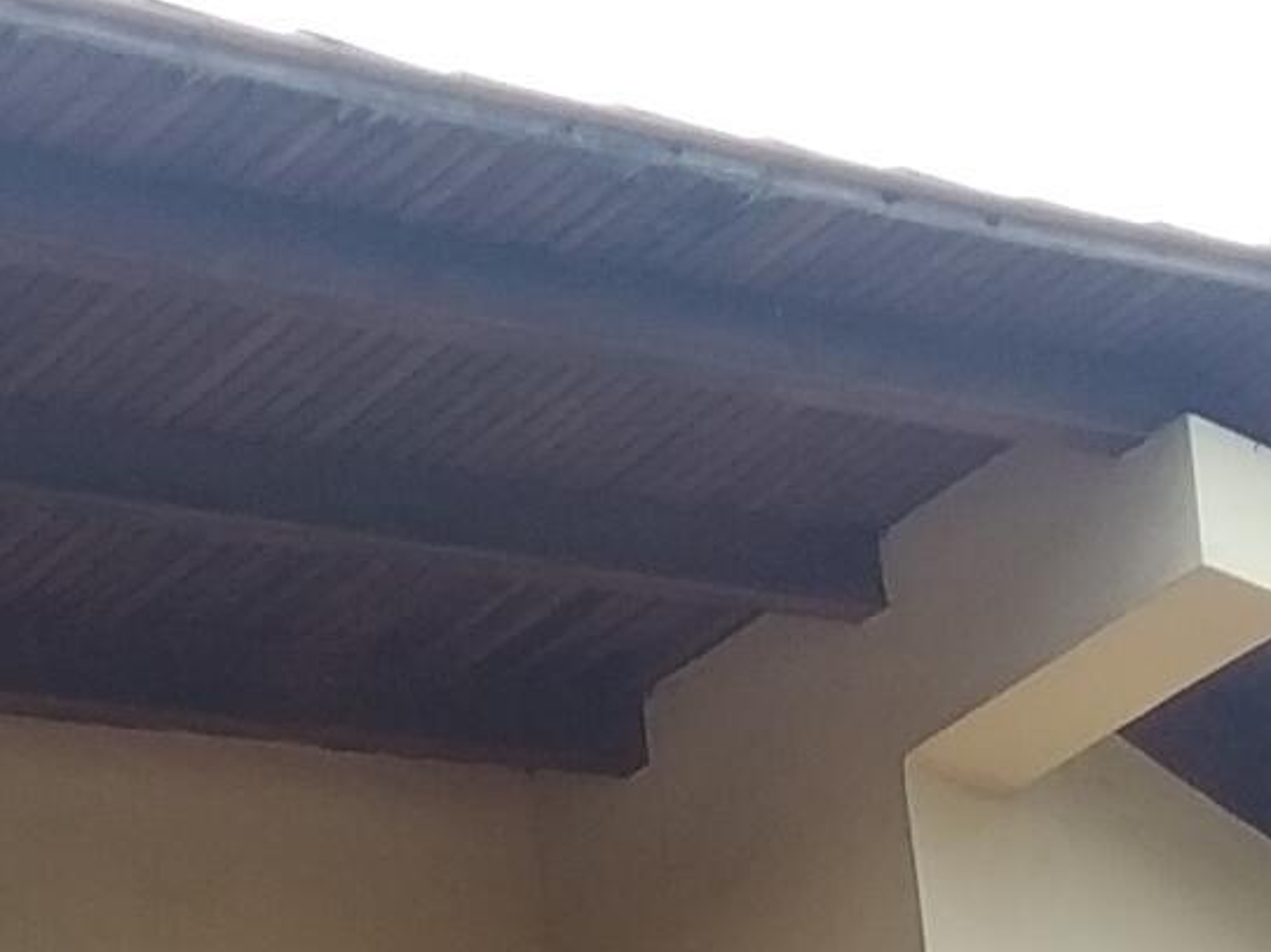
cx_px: 553
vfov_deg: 9.2
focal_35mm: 144
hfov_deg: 13.7
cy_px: 2354
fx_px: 5285
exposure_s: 1/203
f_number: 2.2
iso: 100
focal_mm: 3.82
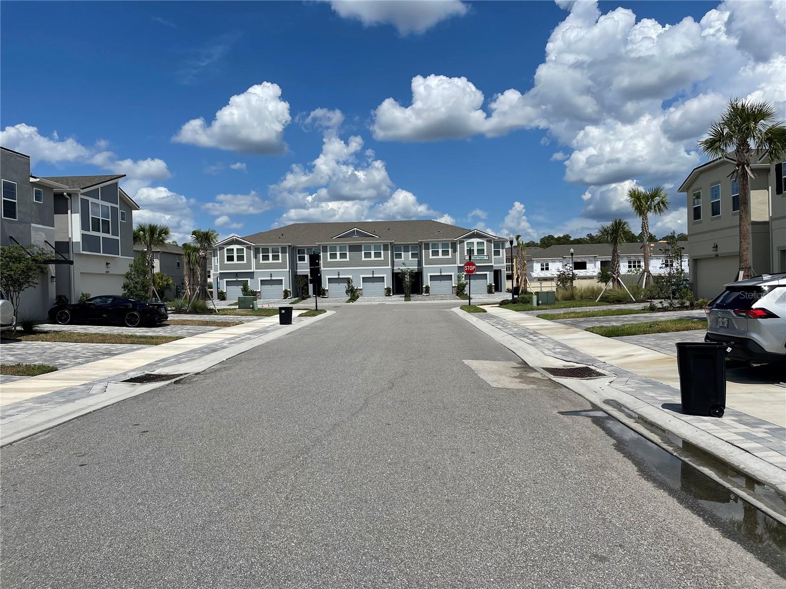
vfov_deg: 54.9
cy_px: 294
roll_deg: +1.1
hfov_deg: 69.4
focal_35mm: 25
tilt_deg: +0.7
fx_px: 568
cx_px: 393
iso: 32
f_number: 1.6
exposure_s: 1/7937
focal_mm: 5.1
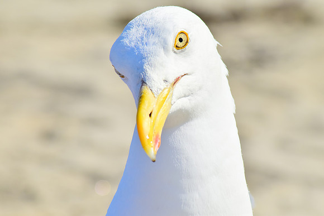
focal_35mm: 330
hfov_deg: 6.2
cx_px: 162
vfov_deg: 4.2
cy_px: 108
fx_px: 2971
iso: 400
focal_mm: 220
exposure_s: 1/1000
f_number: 16
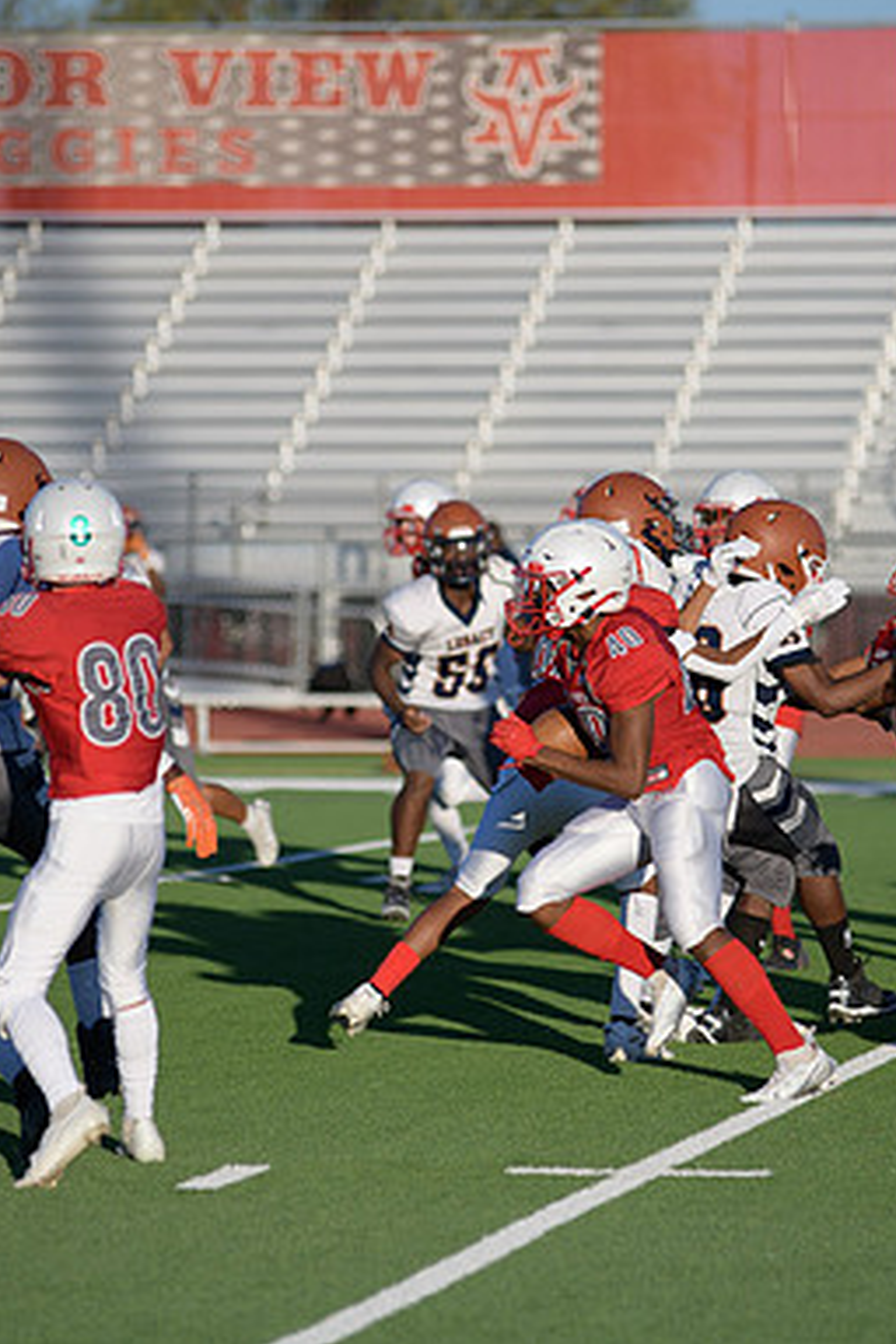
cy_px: 670
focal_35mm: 249
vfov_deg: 8.3
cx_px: 556
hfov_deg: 5.5
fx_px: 9295
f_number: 2.8
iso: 200
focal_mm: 165
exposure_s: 1/5000
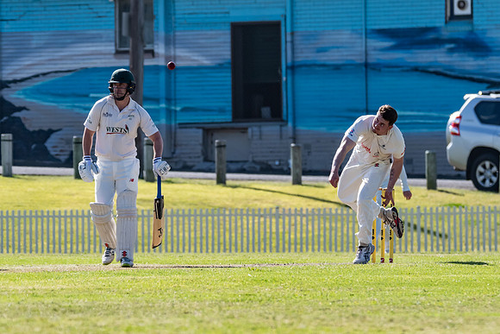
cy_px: 172
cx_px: 319
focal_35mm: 498
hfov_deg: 4.1
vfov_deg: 2.8
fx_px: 6922
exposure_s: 1/2000
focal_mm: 260
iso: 640
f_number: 7.1
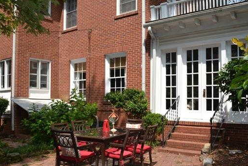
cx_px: 107
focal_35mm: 34
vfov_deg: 38.8
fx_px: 234
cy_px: 96
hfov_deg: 55.6
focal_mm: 18
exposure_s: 1/200
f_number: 7.1
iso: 100
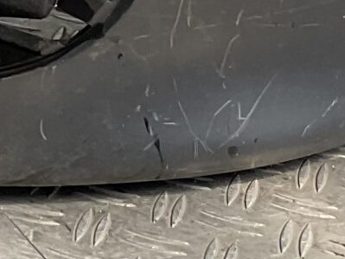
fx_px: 1853
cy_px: -285
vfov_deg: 7.6
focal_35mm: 186
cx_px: -131
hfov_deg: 10.4
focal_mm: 3
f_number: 1.8
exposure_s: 1/593
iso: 16
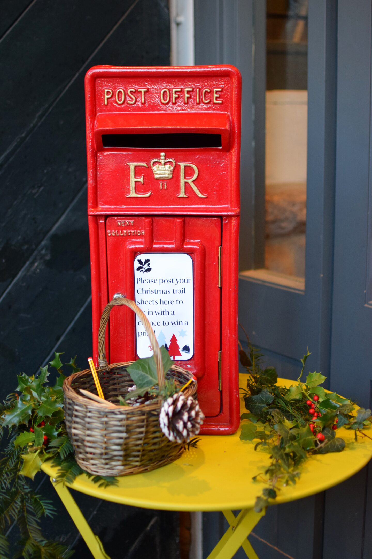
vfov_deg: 37.9
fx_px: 814
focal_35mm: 52
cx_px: 186
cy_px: 280
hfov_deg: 25.8
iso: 900
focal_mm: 35
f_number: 2
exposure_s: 1/500
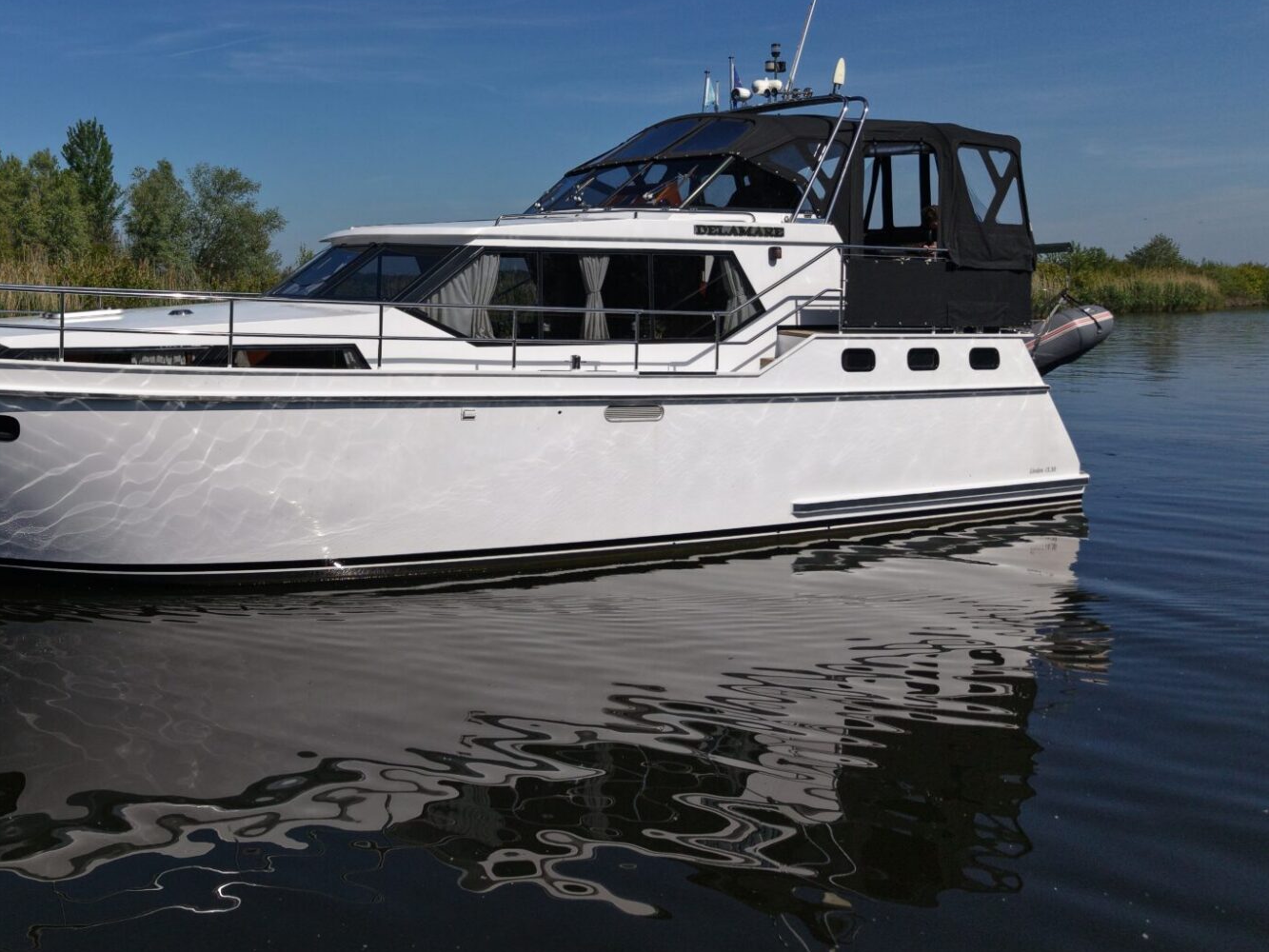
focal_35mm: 36
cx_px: 340
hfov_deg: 49.6
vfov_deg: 39.0
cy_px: 292
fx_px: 1320
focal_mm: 8.67
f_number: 1.8
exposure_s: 1/1000
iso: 110
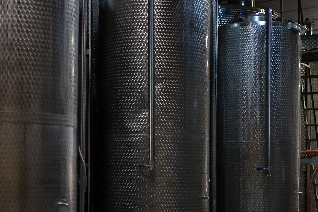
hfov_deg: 26.9
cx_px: 71
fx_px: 654
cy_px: 163
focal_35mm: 74
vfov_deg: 18.3
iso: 1250
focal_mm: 35
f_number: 1.8
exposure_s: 1/200
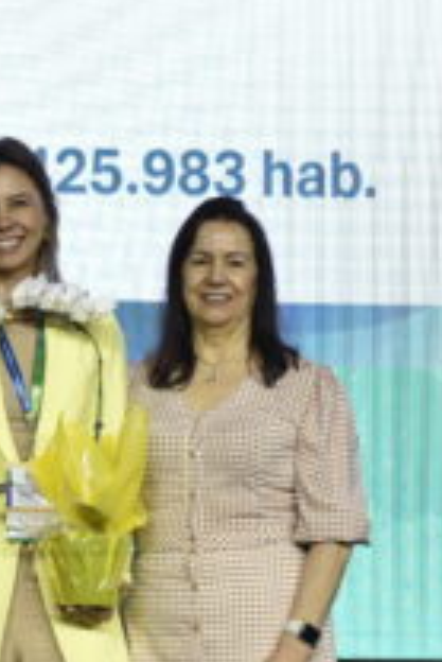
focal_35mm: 129
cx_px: 0
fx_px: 2372
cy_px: 387
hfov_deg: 10.6
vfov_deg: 15.9
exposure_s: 1/100
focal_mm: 35
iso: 640
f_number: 4
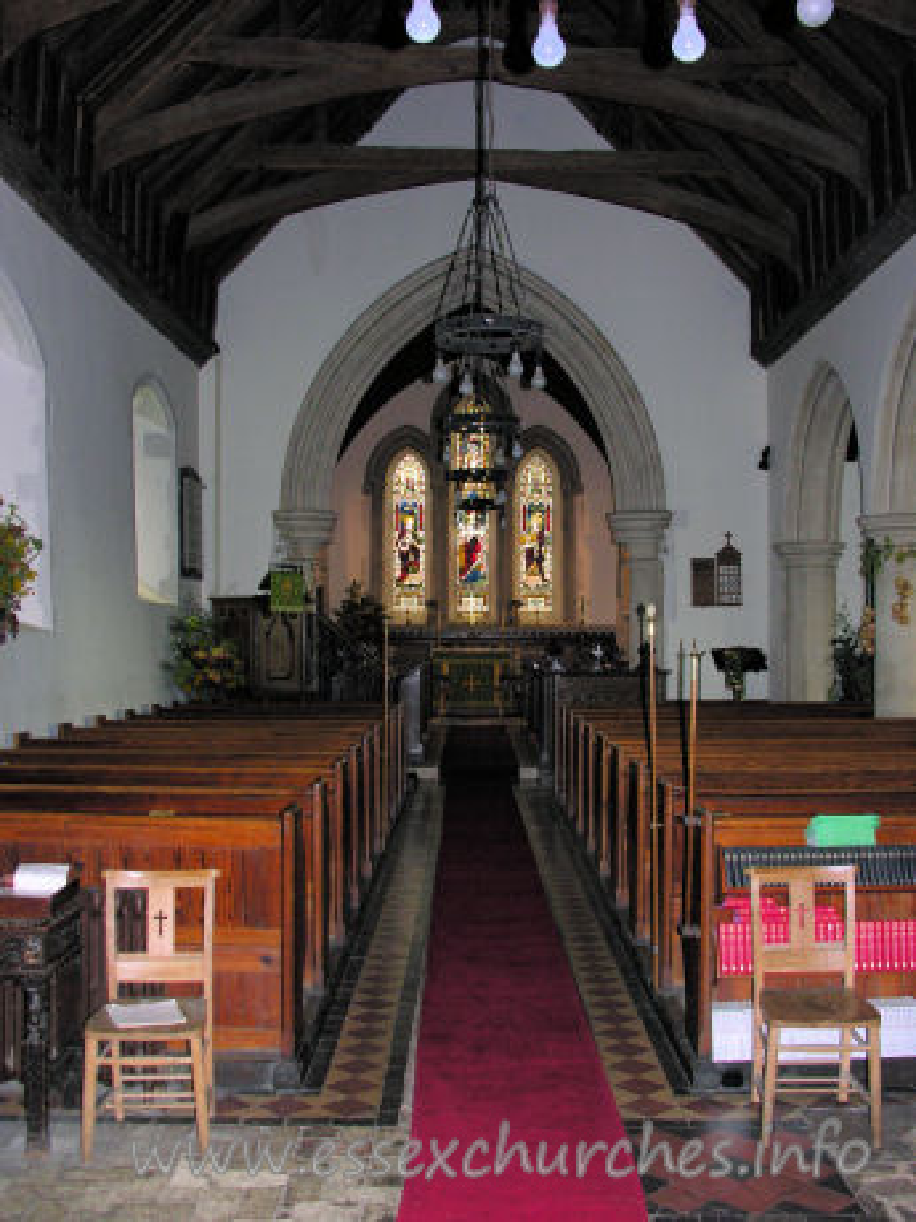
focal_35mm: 35
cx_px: 458
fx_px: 1235
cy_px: 611
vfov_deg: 52.6
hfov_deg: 40.7
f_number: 2.8
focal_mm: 8.9
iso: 200
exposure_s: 1/60.1
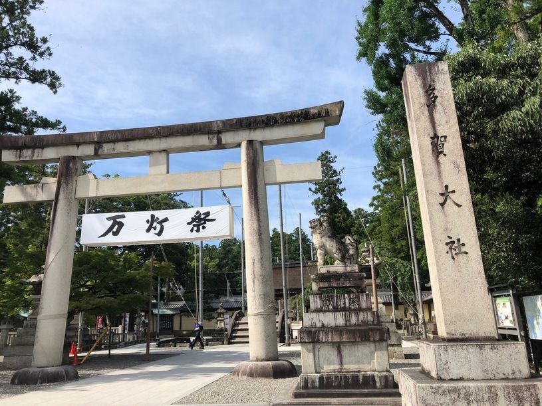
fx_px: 438
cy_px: 203
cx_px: 271
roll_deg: +0.6
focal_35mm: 28
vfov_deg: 49.7
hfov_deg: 63.5
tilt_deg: +14.2
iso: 20
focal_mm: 3.99
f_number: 1.8
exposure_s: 1/1919
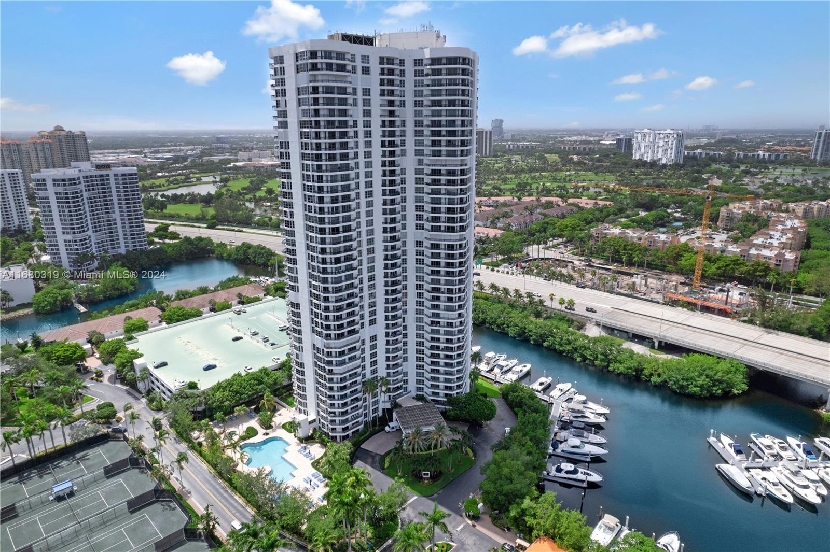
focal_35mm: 22
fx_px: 507
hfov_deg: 78.6
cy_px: 276
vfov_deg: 57.2
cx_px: 415
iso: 110
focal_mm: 8.38
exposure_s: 1/3000
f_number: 2.8
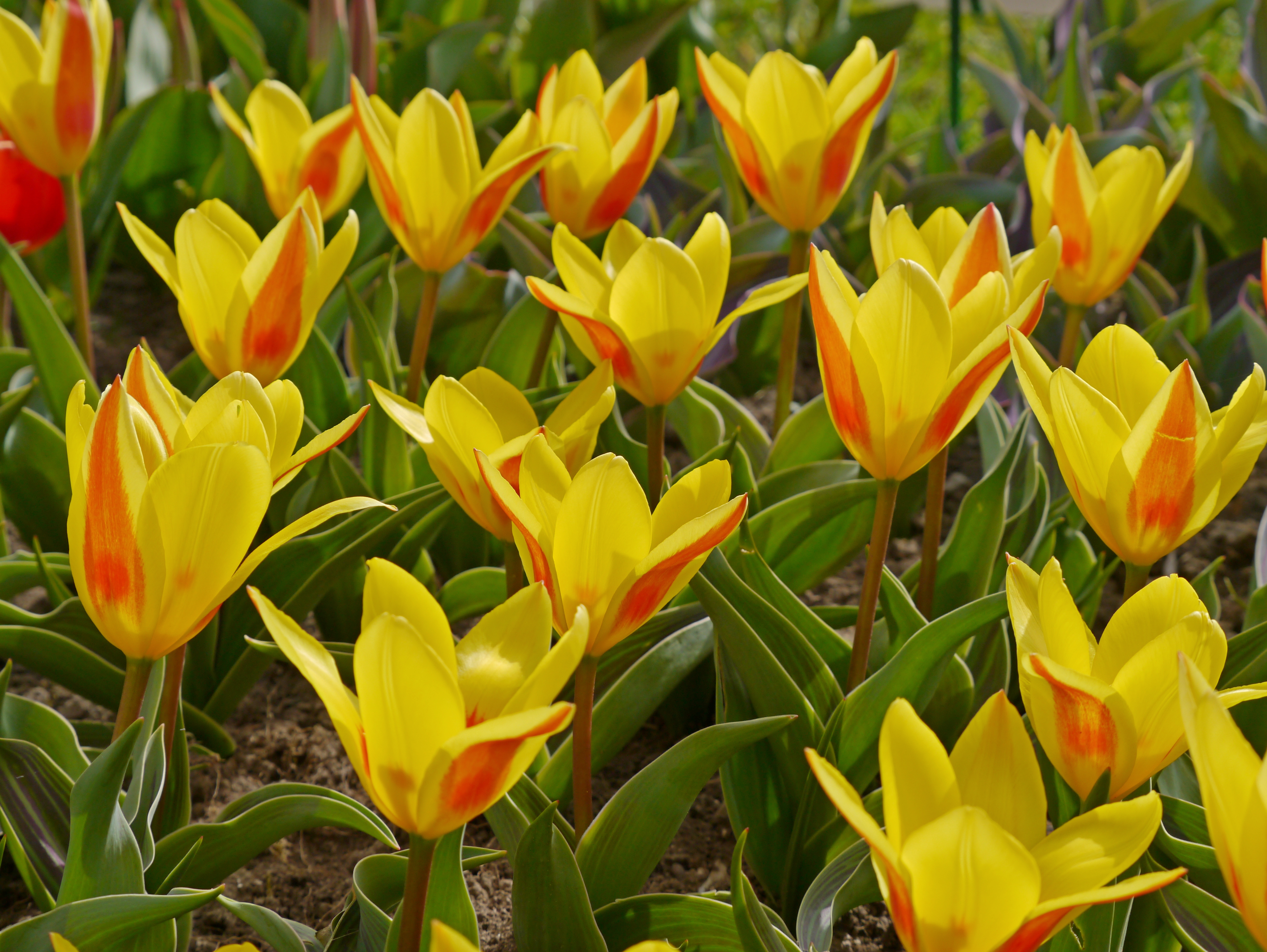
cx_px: 634
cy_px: 476
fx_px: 3296
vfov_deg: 16.4
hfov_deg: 21.8
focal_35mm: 90
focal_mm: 45
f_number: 7.1
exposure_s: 1/640
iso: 160
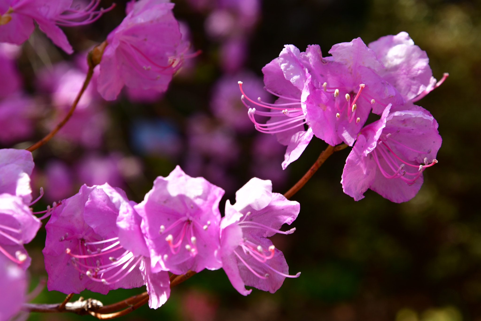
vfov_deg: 11.4
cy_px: 160
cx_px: 240
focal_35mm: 120
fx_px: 1603
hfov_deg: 17.1
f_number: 8
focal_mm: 80
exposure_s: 1/100
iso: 100
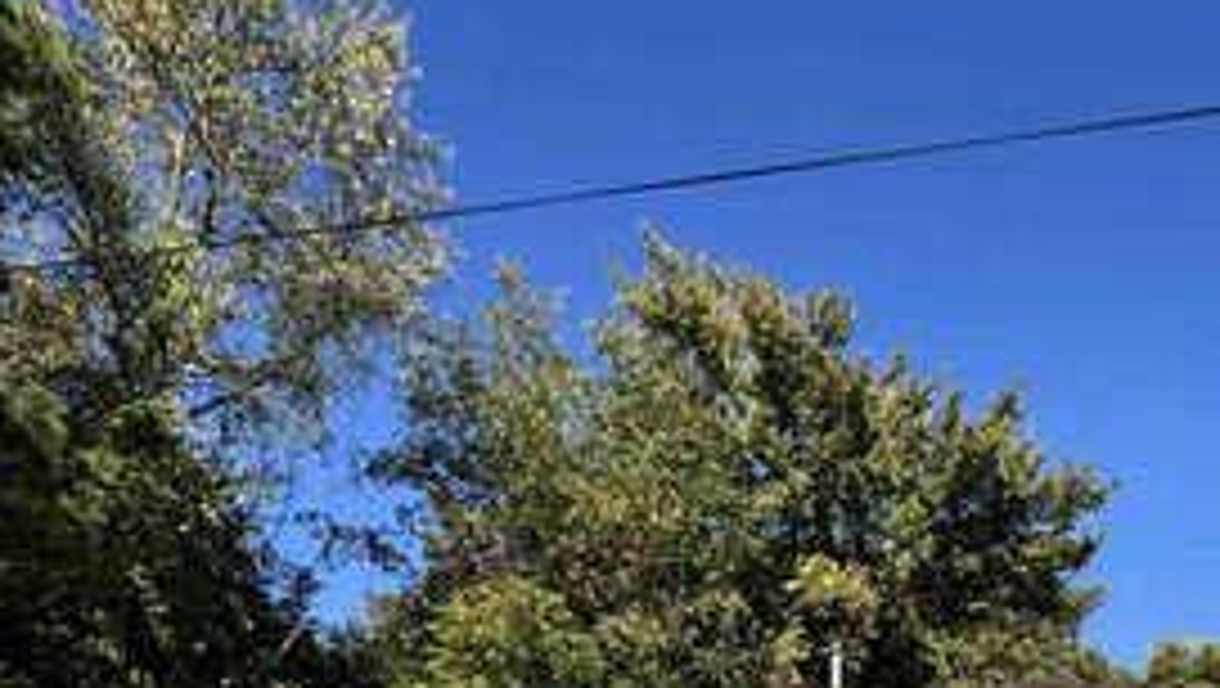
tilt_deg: +6.4
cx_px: 1040
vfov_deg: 27.5
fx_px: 1166
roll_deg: -0.4
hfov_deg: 50.5
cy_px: 895
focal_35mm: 36
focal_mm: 2.22
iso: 50
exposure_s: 1/1832
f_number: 2.2
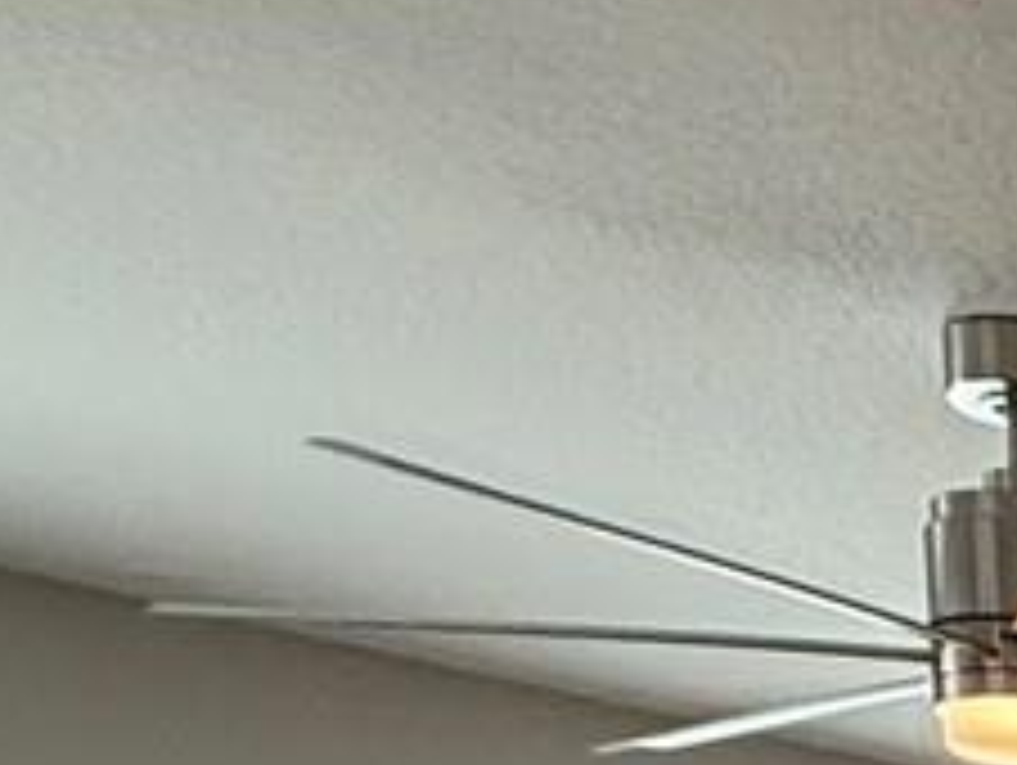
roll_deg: -0.2
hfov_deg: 14.0
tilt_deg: -5.3
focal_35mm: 99
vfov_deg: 12.5
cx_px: 2421
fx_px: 2912
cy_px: 1692
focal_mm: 2.22
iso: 200
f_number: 2.2
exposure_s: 1/120
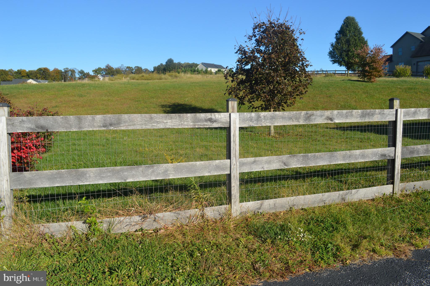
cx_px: 215
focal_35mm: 30
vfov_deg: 43.5
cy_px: 143
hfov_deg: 62.0
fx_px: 358
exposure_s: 1/250
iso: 100
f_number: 8
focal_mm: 20
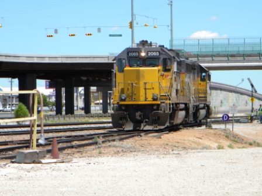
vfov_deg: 10.0
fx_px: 1120
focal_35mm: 148
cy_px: 98
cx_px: 131
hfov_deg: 13.3
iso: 80
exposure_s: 1/526
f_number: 5
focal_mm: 26.8
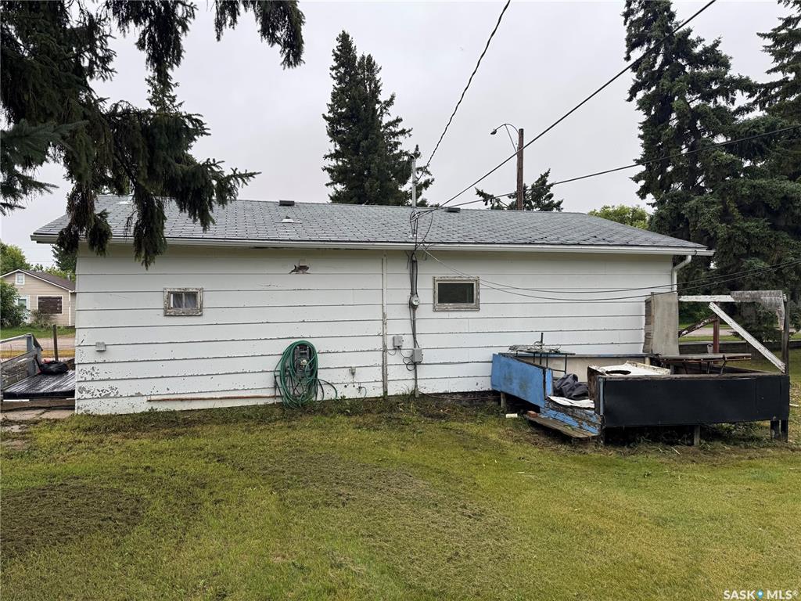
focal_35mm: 24
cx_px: 400
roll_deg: +0.8
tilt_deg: +0.9
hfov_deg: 71.6
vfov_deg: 56.8
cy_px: 300
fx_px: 555
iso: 80
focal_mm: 6.76
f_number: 1.78
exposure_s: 1/1042
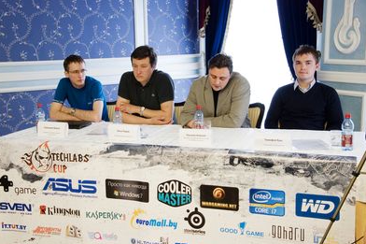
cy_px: 123
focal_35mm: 46
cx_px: 181
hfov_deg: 42.8
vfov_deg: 29.2
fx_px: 467
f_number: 5
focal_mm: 30
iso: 250
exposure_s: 1/20
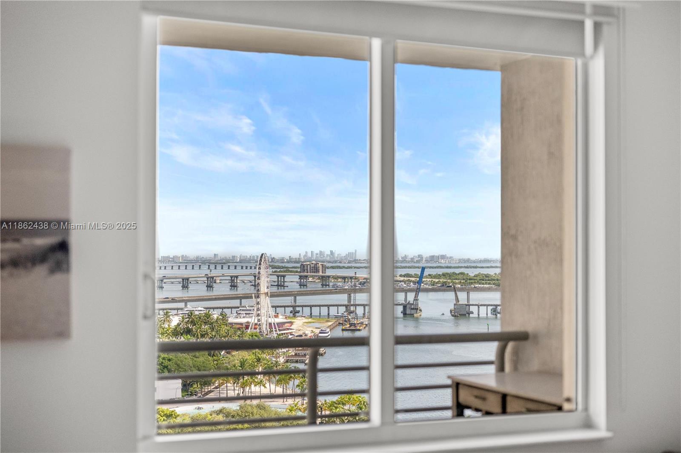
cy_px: 226
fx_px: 946
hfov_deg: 39.6
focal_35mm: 50
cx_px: 340
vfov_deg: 27.0
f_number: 2.5
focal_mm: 50
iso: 500
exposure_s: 1/1250
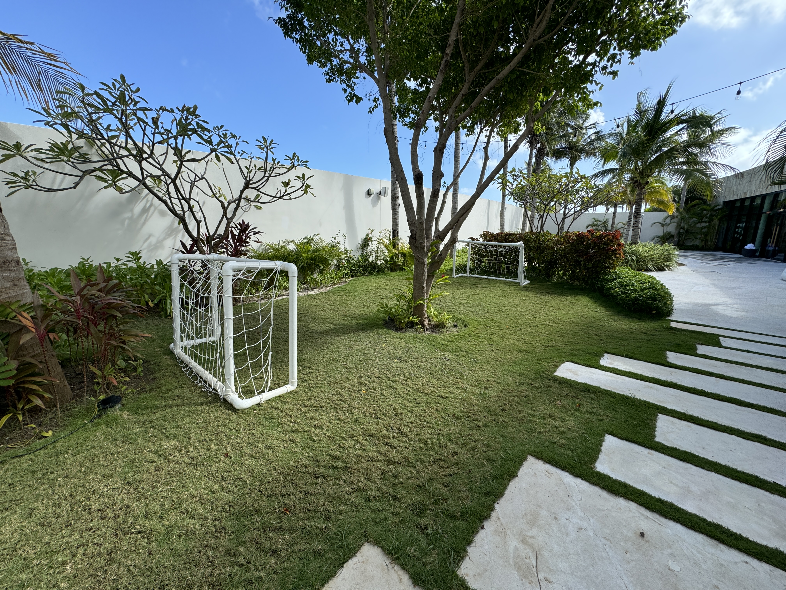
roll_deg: -0.6
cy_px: 295
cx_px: 393
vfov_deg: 85.7
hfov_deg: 102.1
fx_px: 318
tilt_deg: -12.7
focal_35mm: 14
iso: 40
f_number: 2.2
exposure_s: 1/840
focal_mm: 2.22
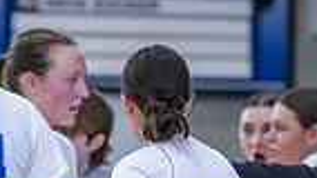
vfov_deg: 1.2
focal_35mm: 1033
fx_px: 8686
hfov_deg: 2.1
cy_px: 340
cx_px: -2
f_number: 2.8
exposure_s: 1/500
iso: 1000
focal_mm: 200
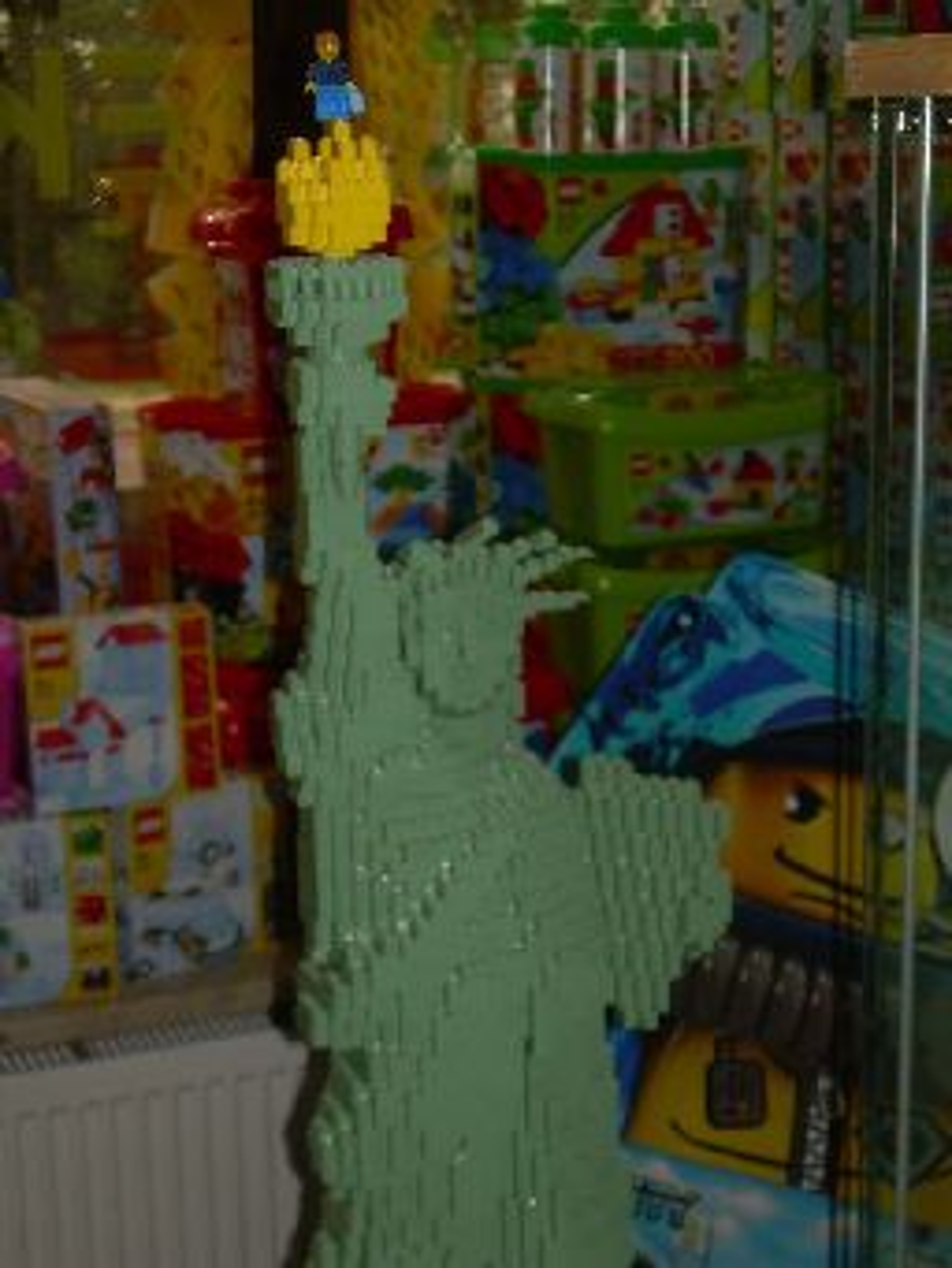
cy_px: 634
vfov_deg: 29.8
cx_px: 476
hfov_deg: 22.6
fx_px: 2382
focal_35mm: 65
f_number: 3.6
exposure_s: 1/60
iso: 50
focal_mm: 11
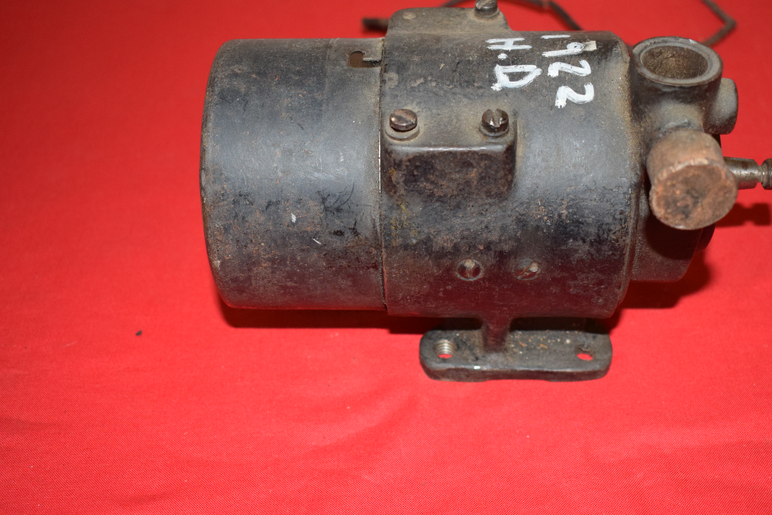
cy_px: 265
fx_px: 987
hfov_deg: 42.7
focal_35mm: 46
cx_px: 432
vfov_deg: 29.3
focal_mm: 26
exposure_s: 1/200
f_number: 5
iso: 1250
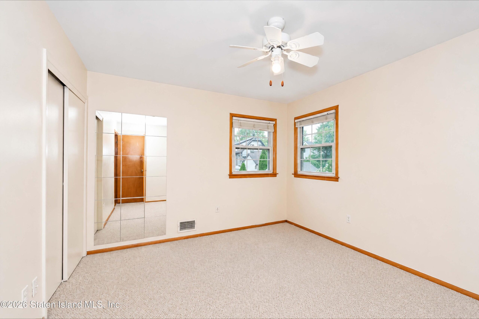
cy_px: 160
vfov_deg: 77.3
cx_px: 240
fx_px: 200
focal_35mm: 15
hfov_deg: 100.4
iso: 2000
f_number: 8
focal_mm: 10
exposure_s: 1/60
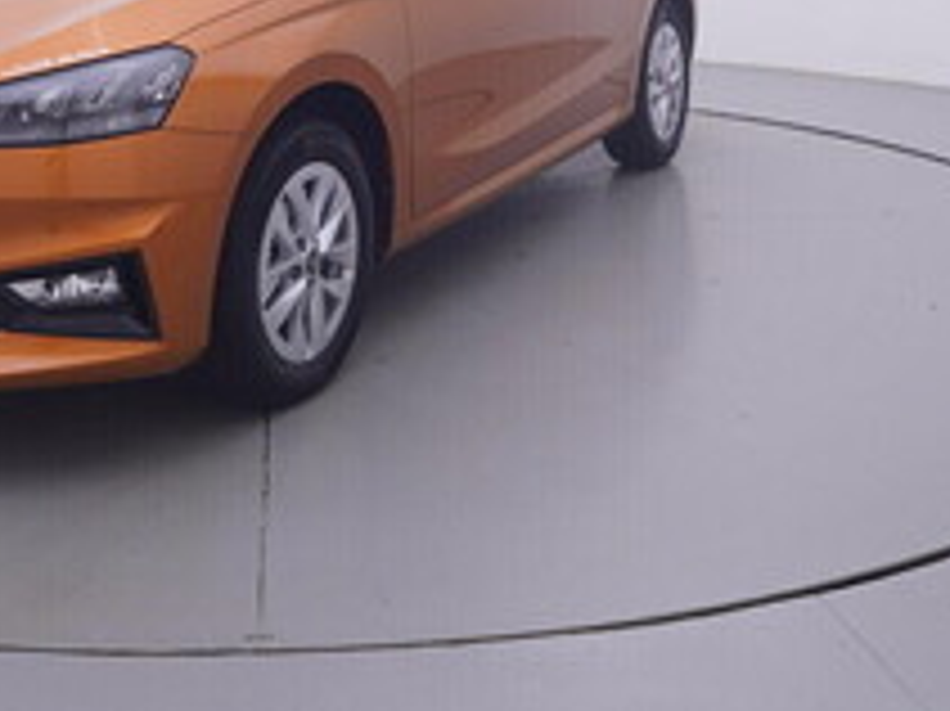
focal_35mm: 56
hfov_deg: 34.0
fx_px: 1543
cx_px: 335
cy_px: -88
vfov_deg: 24.1
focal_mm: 15
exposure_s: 1/80
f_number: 5
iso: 200
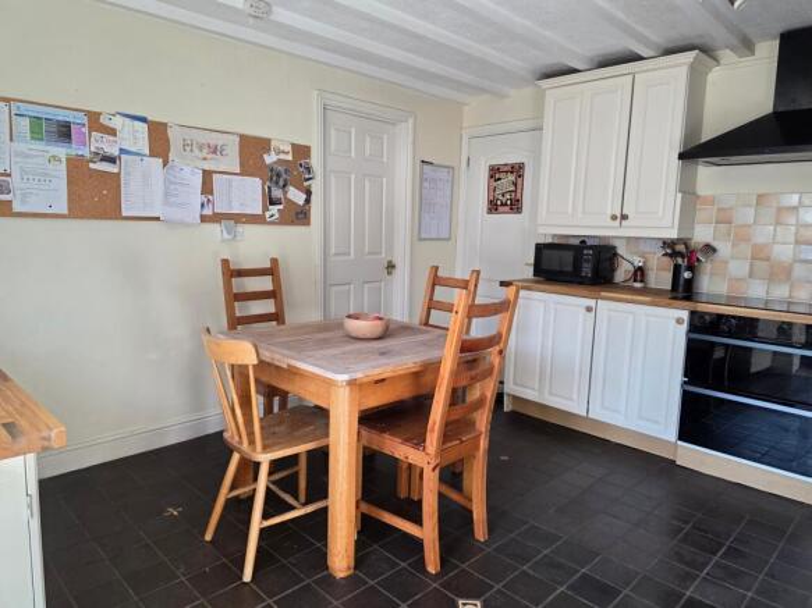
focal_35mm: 23
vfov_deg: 58.9
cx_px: 406
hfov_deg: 73.9
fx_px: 539
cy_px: 304
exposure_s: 1/180
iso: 200
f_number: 1.7
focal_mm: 6.3
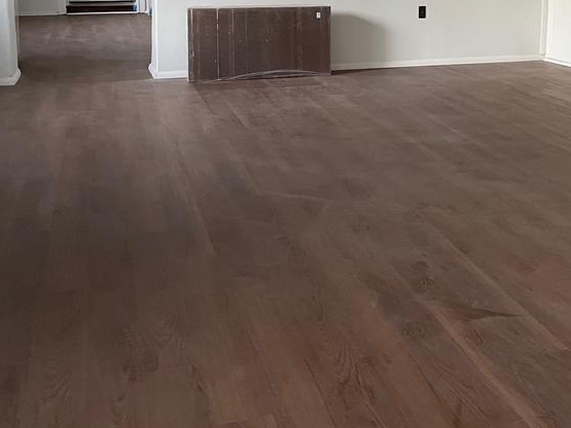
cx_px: 368
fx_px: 792
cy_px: 43
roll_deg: -0.1
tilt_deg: -8.2
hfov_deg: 39.3
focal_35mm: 48
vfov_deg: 29.0
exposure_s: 1/37
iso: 640
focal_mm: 4.2
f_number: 1.6
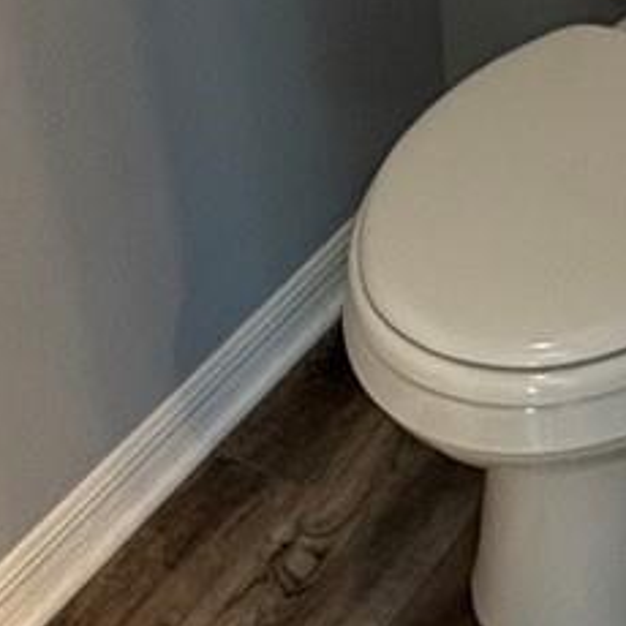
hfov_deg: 20.1
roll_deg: +5.1
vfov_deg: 20.0
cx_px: 414
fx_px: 1760
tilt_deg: -34.8
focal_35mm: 86
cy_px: 152
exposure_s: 1/60
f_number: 2.2
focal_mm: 2.22
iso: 250
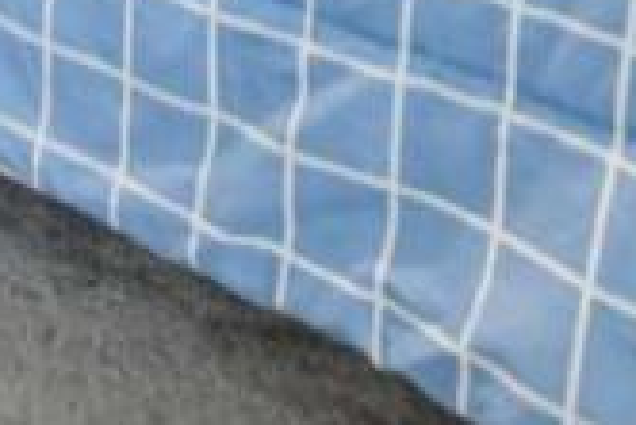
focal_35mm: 101
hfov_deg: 19.3
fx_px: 1786
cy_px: -976
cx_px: -65
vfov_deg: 9.5
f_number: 8
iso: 400
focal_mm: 14
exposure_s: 1/5
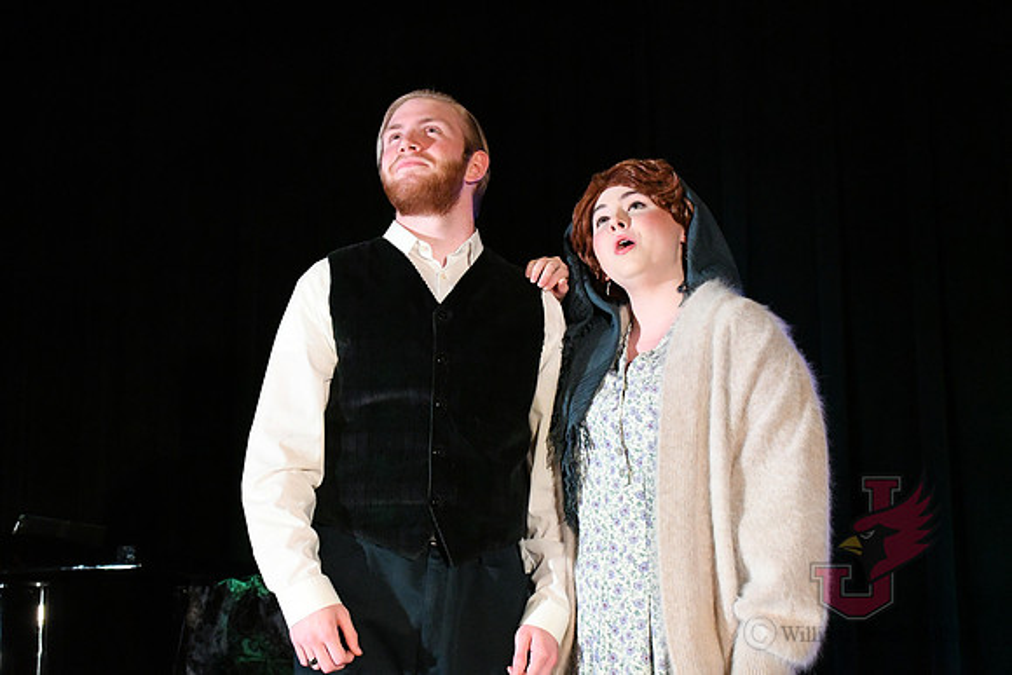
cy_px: 338
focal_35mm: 60
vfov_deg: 22.6
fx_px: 1687
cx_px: 506
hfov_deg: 33.4
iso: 10000
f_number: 5.6
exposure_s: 1/250
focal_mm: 40
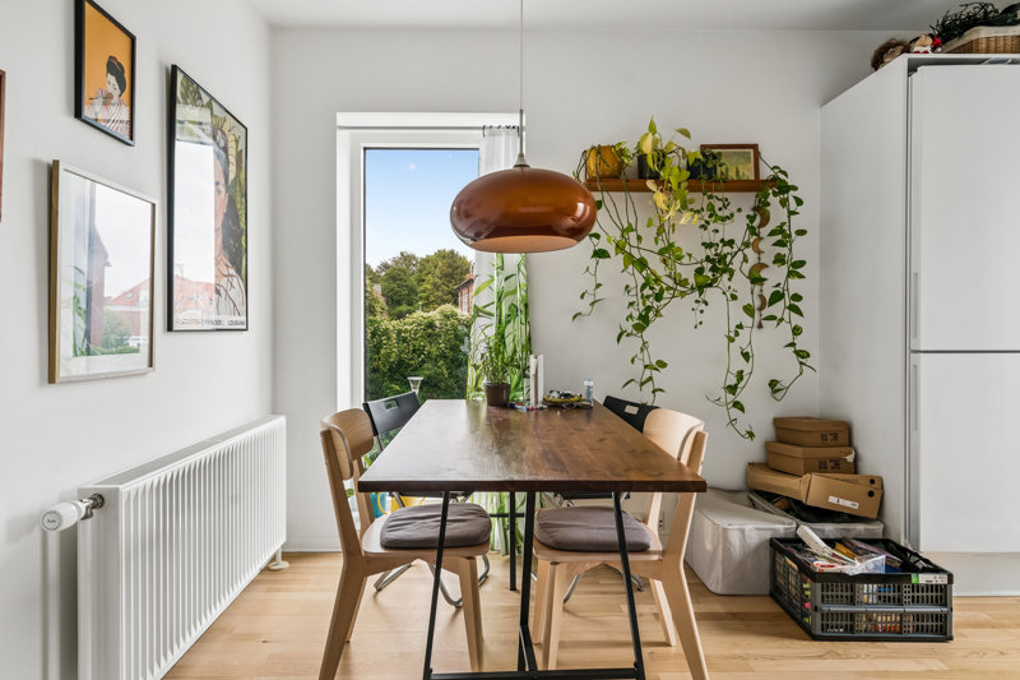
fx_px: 595
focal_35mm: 21
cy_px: 340
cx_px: 510
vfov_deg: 59.5
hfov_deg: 81.2
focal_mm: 21
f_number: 7.1
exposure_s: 1/15
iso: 800
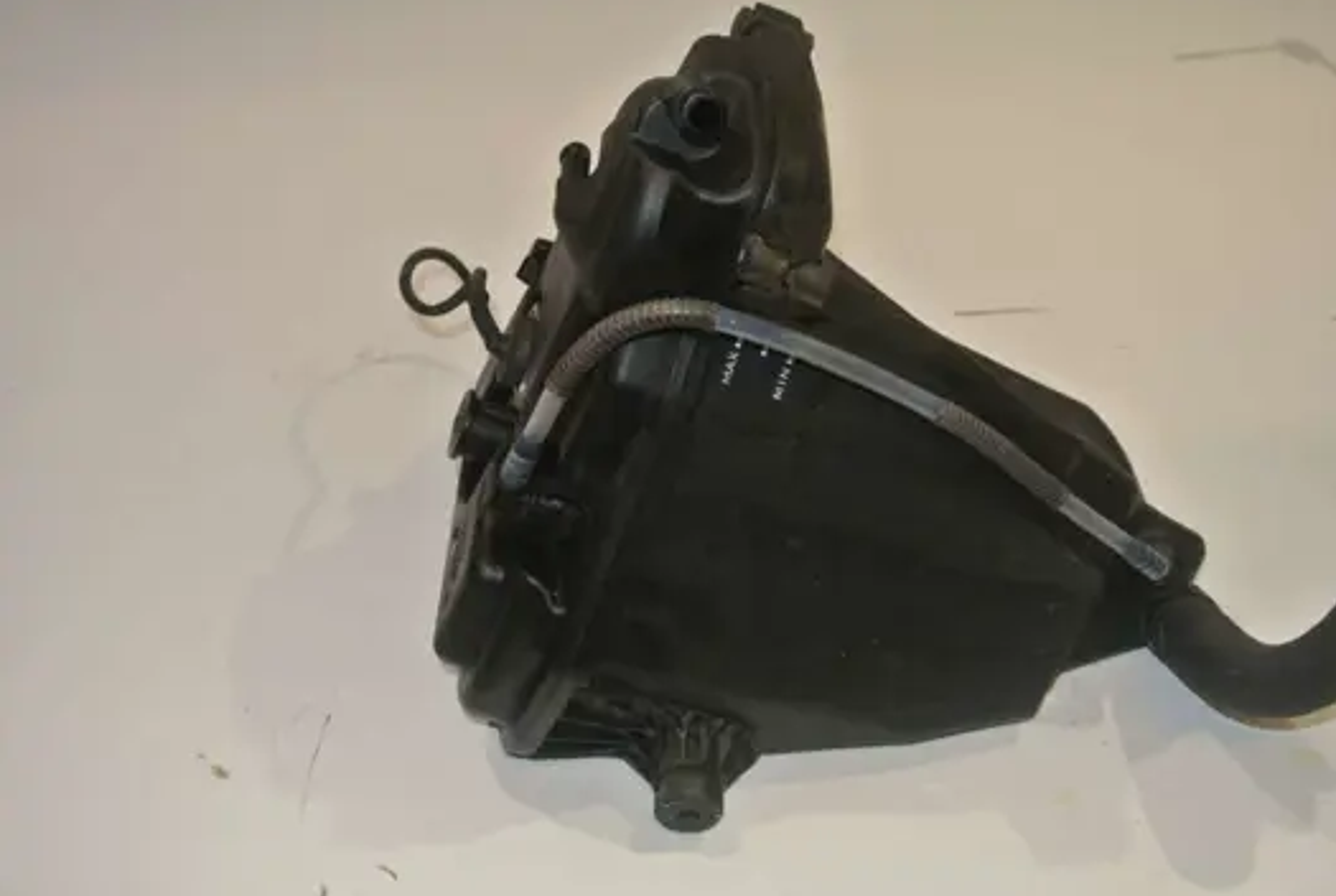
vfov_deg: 31.3
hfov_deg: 45.4
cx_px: 682
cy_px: 443
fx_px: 1598
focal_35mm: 43
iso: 200
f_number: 4.2
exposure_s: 1/60
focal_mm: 15.7
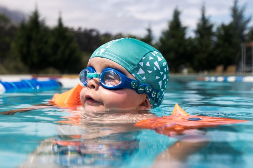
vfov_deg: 29.3
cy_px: 89
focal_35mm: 46
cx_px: 97
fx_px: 323
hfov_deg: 42.4
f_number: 4
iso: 320
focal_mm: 34
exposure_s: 1/4000
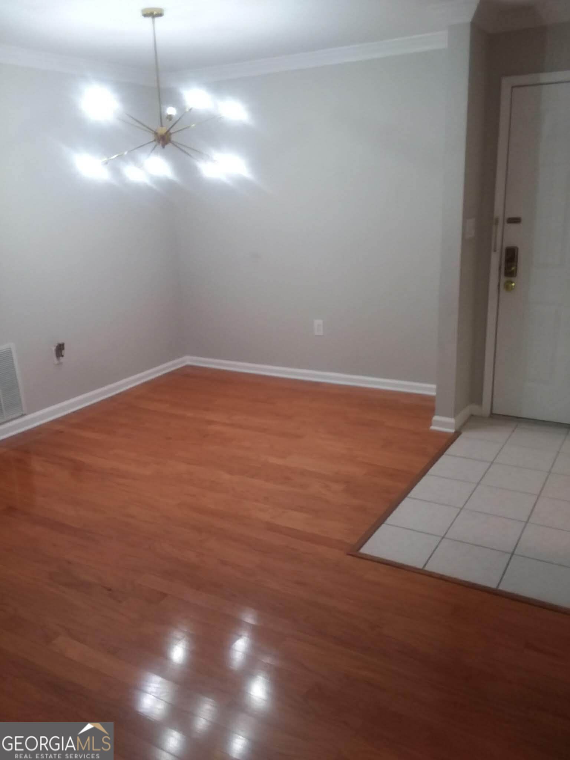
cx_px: 285
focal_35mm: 29
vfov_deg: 61.7
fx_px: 637
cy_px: 380
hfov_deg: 48.2
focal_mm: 2.47
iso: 64
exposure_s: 1/30
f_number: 1.9
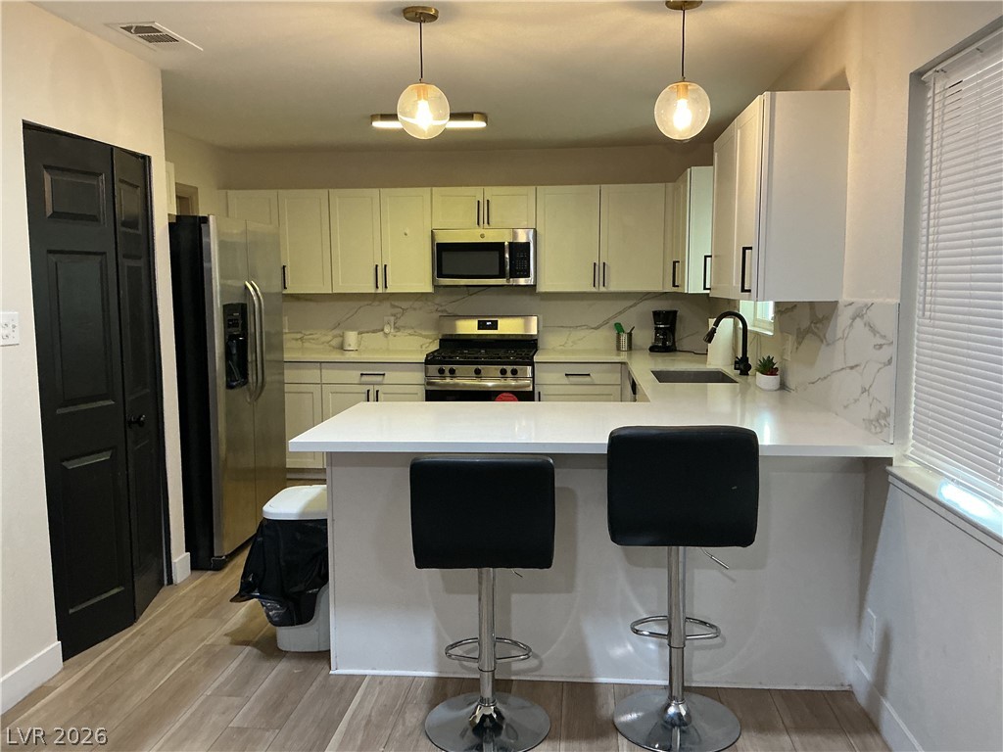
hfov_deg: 61.7
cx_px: 502
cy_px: 376
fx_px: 840
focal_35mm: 29
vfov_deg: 48.2
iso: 200
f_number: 1.8
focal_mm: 3
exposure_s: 1/60
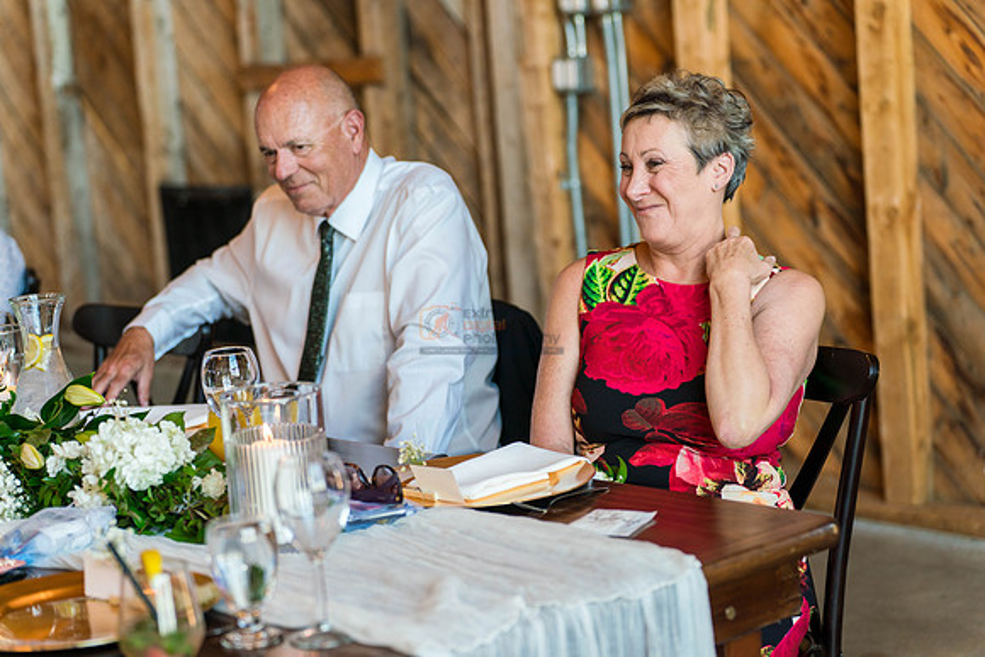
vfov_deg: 16.5
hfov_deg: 24.5
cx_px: 492
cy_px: 328
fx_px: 2271
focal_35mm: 83
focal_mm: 83
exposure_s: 1/250
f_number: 2.8
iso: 400
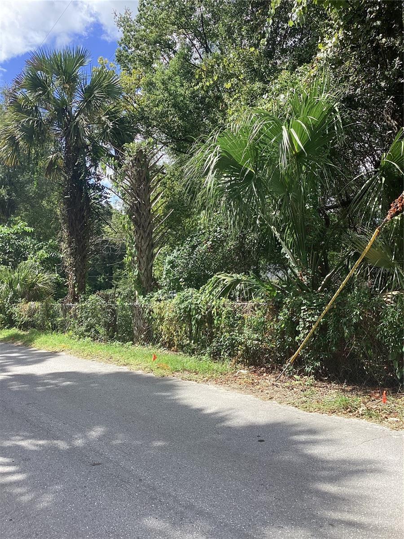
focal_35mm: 31
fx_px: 482
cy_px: 270
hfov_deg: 45.4
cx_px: 202
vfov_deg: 58.4
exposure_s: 1/554
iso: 25
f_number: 2.4
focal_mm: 3.3
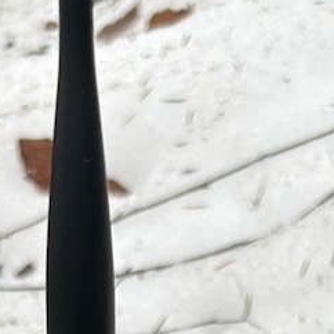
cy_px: 852
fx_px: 1768
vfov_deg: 9.4
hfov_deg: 10.8
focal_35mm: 162
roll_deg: +1.2
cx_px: 181
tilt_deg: -37.4
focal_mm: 5.96
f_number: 1.6
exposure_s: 1/288
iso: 40
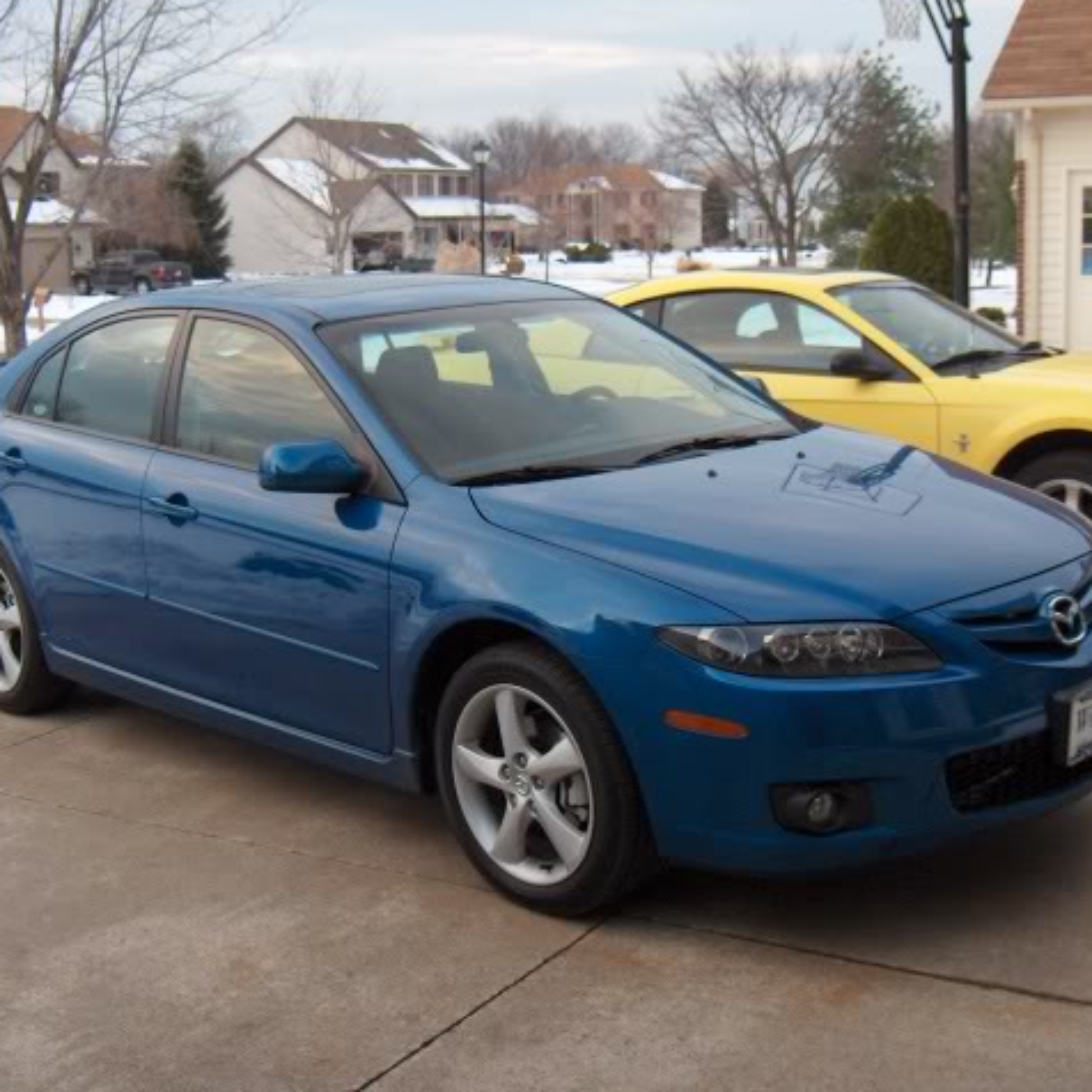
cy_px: 535
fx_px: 1677
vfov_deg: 36.1
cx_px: 539
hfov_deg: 36.1
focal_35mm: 47
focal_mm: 8
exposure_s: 1/124
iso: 196
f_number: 2.8
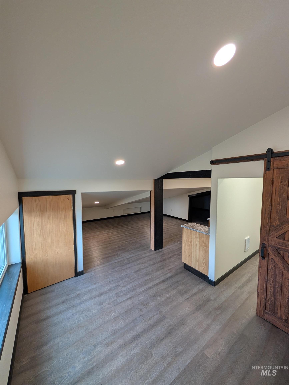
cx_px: 144
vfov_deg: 110.5
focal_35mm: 12
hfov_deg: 94.6
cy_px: 192
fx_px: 133
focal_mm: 2.02
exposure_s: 1/120
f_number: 1.7
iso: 86
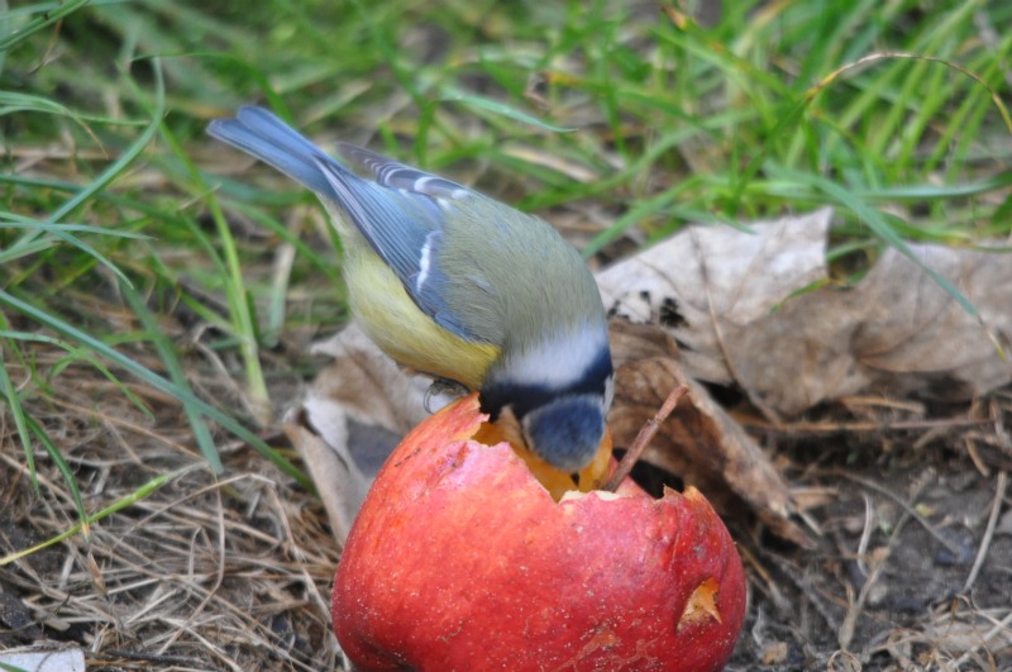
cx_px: 506
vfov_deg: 1.8
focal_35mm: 750
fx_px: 21053
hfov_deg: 2.8
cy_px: 336
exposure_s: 1/125
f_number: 6.3
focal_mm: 500
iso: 1600
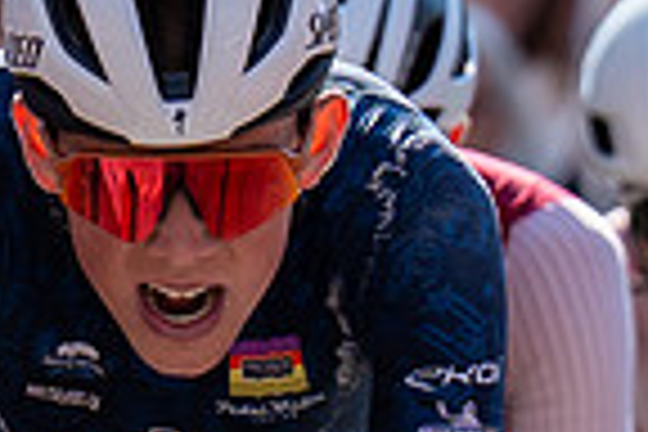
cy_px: 816
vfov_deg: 0.8
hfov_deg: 1.2
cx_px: 289
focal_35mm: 1776
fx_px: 31965
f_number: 3.5
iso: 125
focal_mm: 157
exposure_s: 1/1000
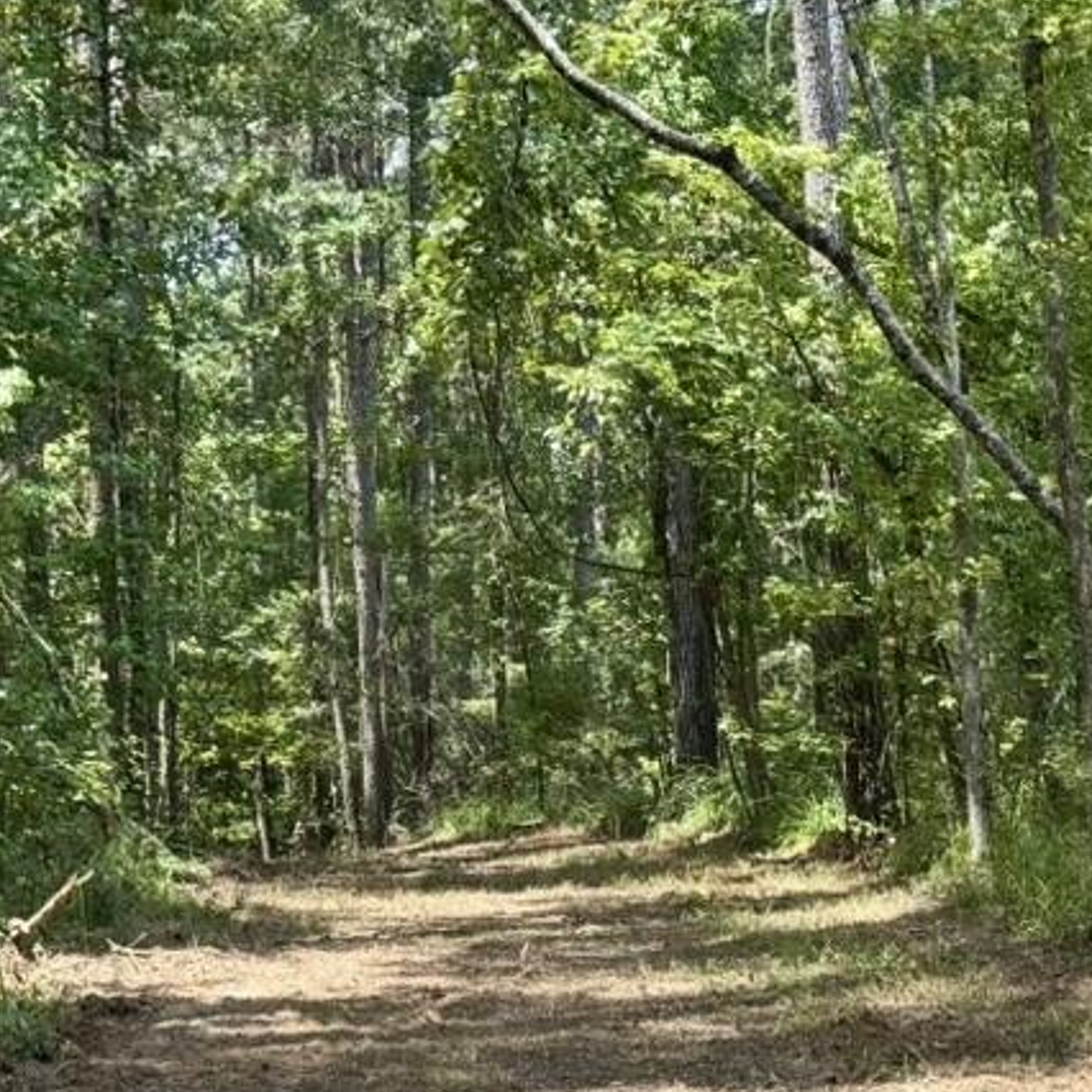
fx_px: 3640
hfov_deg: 17.1
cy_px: 774
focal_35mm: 102
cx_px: 528
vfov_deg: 17.0
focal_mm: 6.76
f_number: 1.78
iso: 64
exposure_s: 1/756
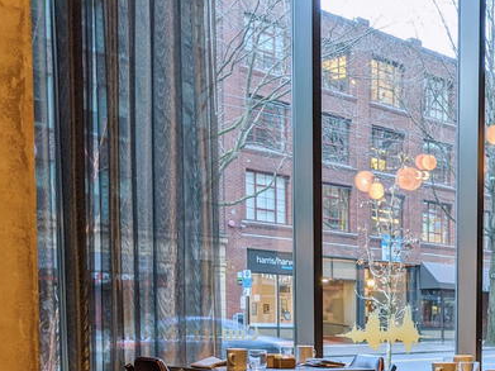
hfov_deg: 30.4
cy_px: 395
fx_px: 829
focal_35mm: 58
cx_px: 520
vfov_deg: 23.8
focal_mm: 4.44
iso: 87
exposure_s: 1/24
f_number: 1.8
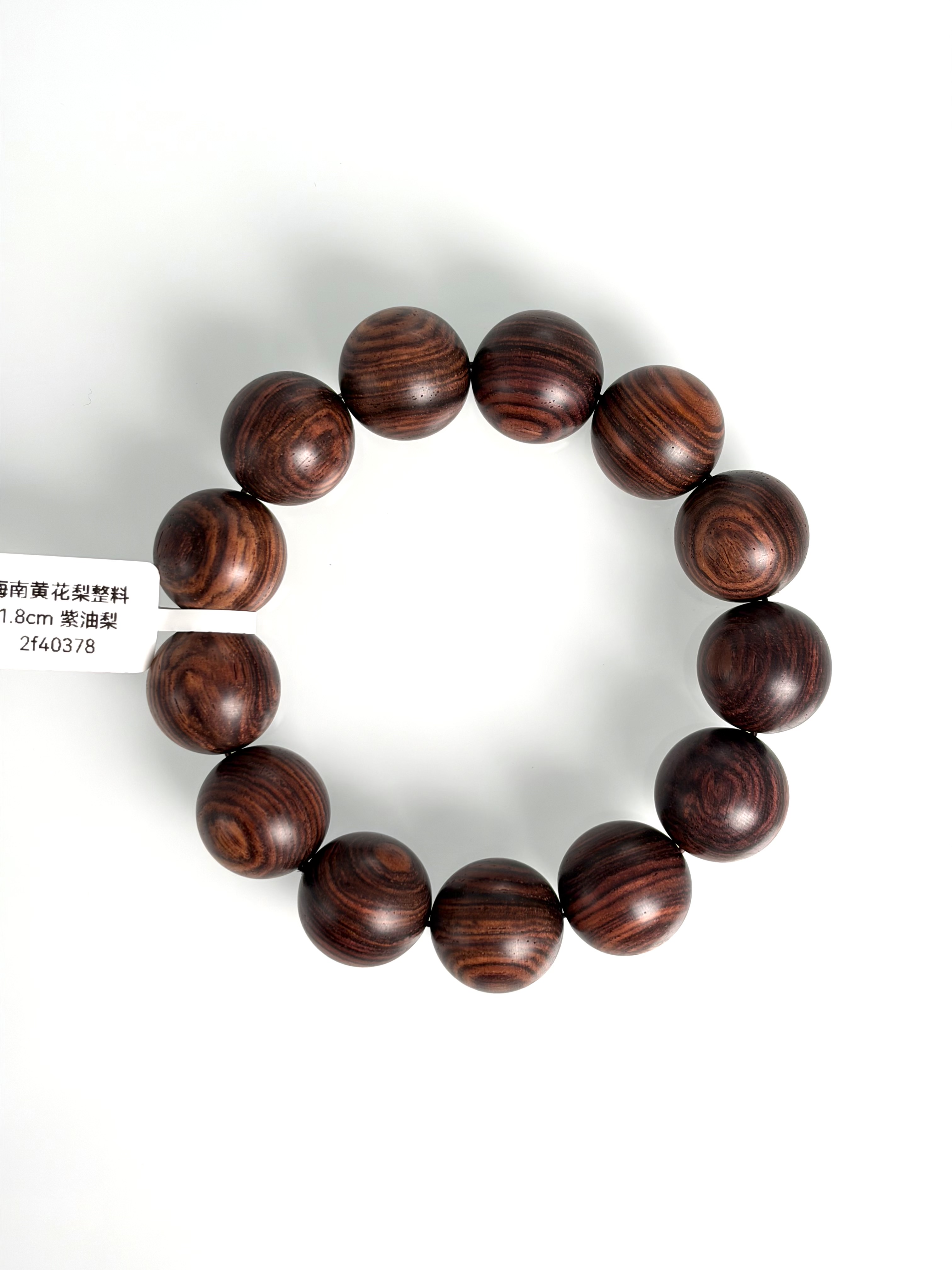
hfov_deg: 28.0
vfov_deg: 36.8
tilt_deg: -89.1
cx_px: 476
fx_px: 1907
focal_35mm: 52
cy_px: 635
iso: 40
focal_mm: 5.96
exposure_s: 1/397
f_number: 1.6
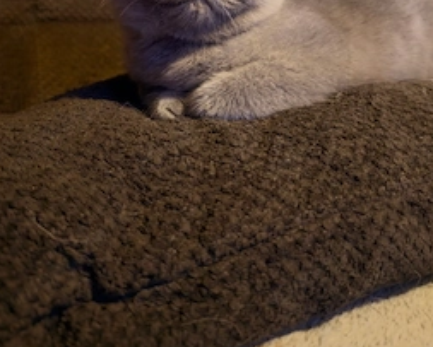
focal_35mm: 37
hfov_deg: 49.0
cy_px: 21
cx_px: 226
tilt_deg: -0.9
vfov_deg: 37.0
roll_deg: +1.6
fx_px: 475
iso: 1600
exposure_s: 1/17
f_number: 1.48
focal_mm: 6.93
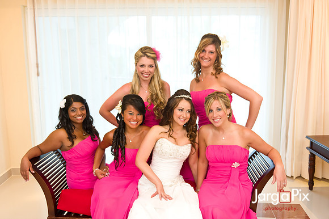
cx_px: 164
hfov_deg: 55.8
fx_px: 311
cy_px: 110
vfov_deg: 38.8
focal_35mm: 34
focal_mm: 34
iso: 1600
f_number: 3.2
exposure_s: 1/125
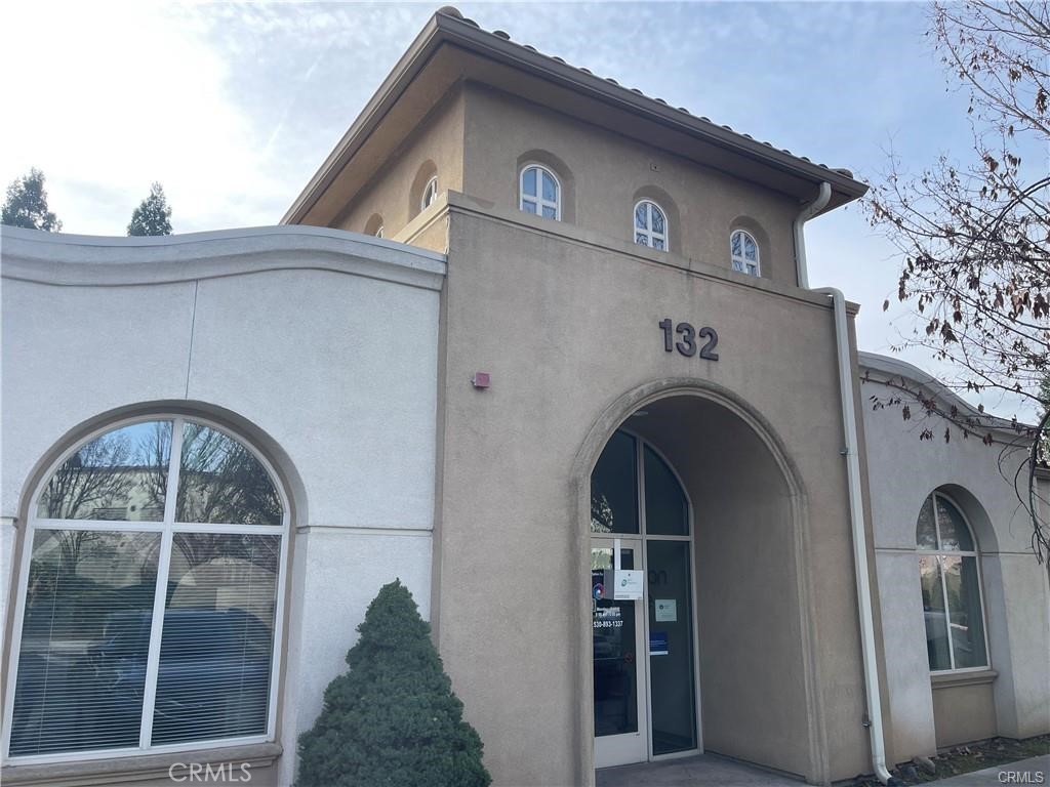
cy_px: 394
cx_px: 525
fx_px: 789
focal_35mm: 26
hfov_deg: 67.3
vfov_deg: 53.1
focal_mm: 5.1
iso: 32
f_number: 1.6
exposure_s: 1/1164
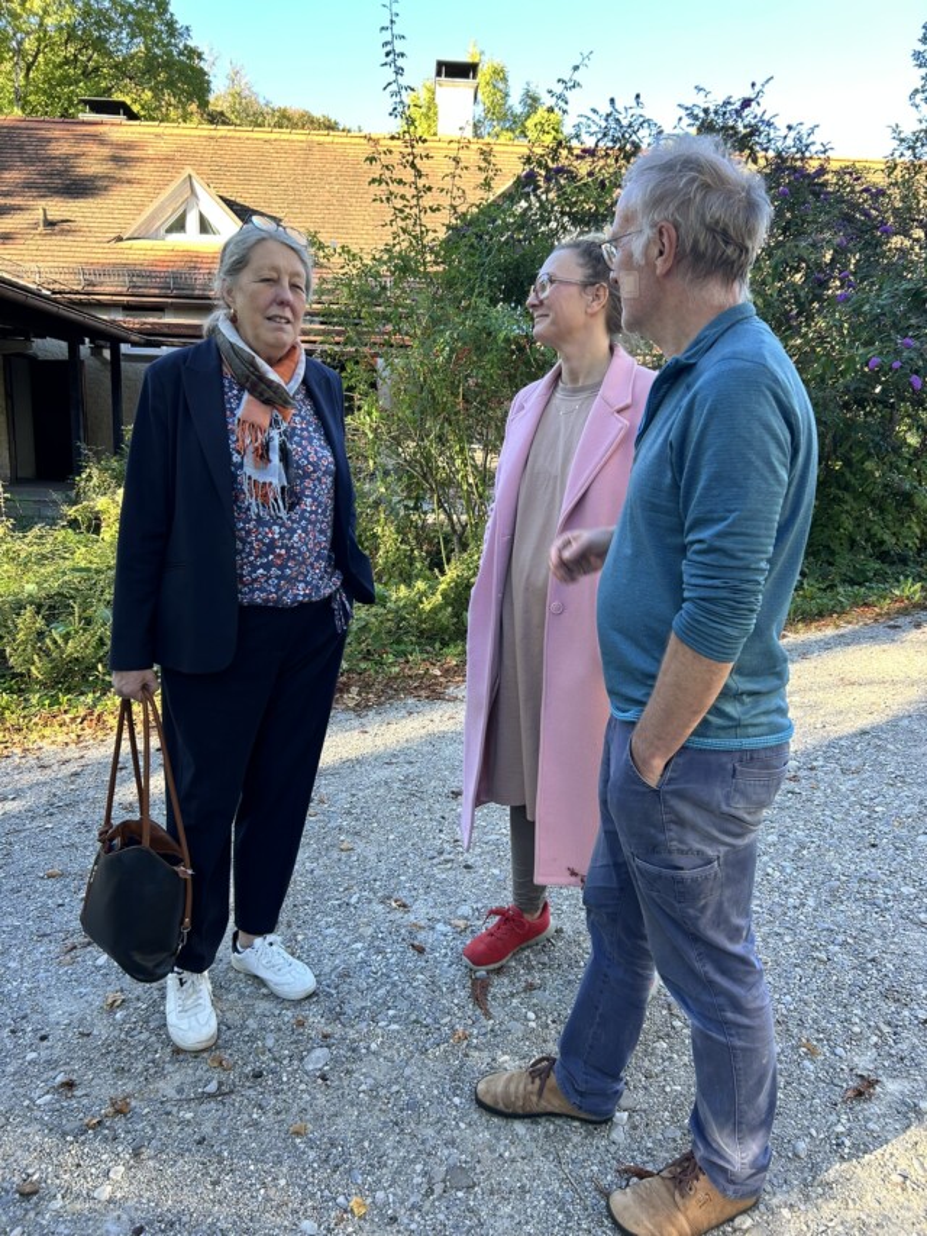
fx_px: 928
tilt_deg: -10.6
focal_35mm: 26
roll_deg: -1.9
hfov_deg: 53.1
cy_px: 618
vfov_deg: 67.3
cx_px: 464
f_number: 1.5
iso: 32
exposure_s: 1/131
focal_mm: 5.7
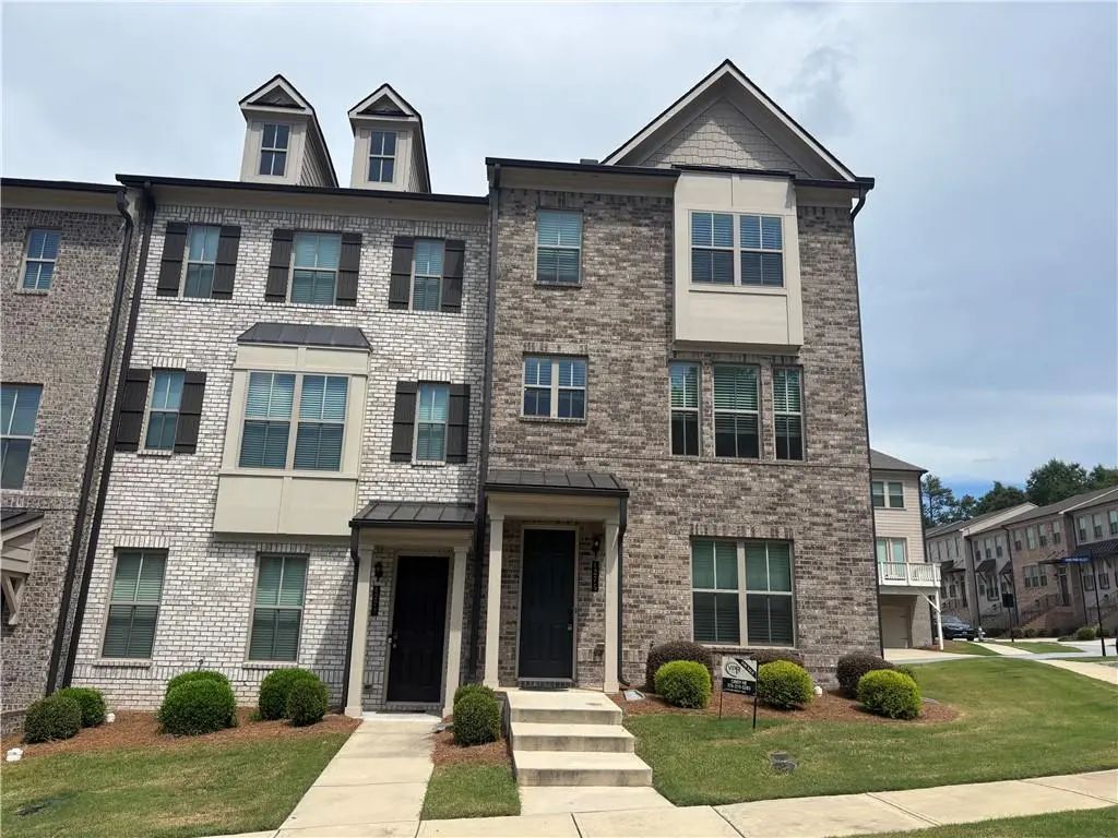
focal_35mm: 26
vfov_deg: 53.1
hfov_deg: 67.3
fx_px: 840
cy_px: 419
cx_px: 559
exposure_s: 1/3937
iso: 50
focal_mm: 5.96
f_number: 1.6
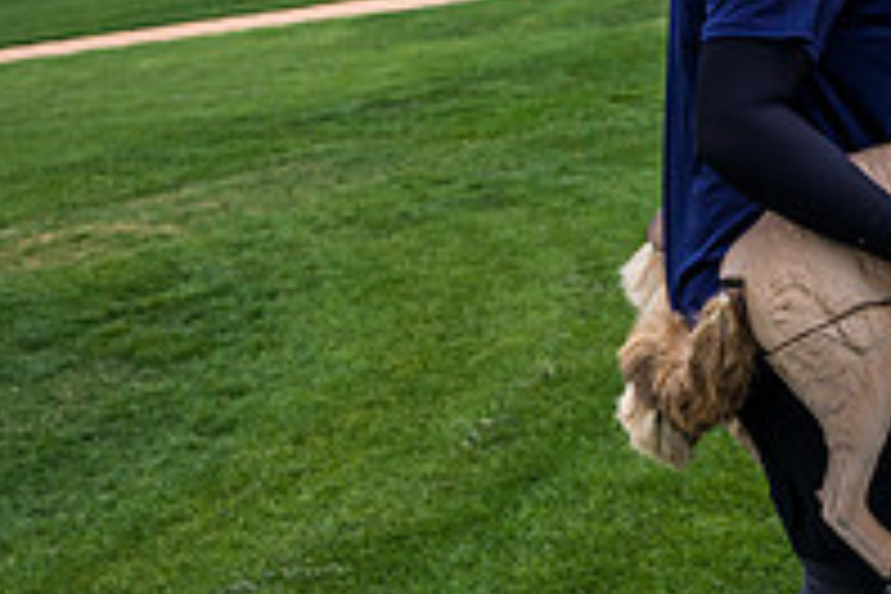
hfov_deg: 19.2
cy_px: 250
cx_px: 630
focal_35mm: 106
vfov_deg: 12.9
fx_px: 2623
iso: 1250
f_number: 4
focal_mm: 35
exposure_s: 1/2500
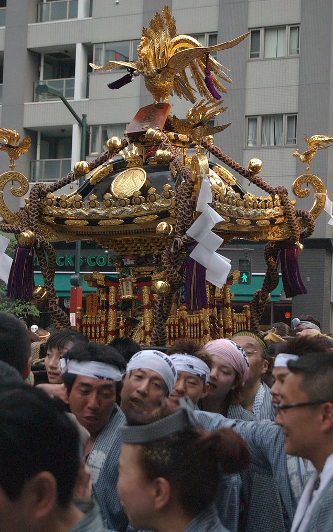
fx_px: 1227
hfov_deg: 15.5
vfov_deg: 24.5
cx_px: 173
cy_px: 266
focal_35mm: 85
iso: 1600
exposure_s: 1/1000
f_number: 5.6
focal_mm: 55
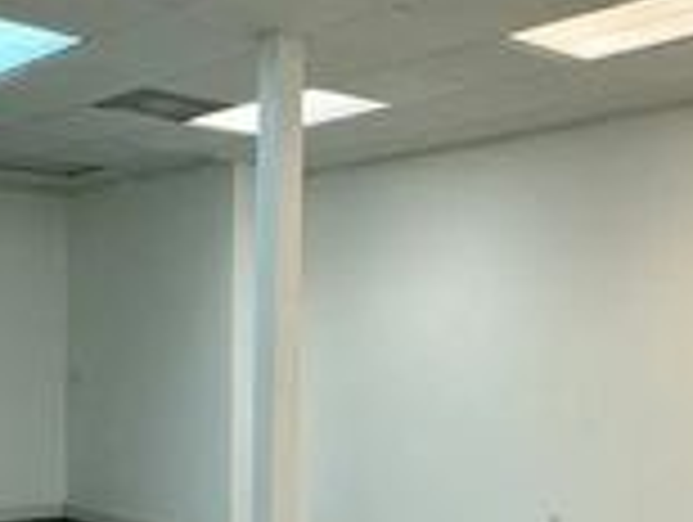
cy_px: 418
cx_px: 356
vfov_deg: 24.9
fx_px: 1163
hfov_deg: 33.2
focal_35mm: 58
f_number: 2.2
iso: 80
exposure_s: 1/120
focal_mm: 2.22
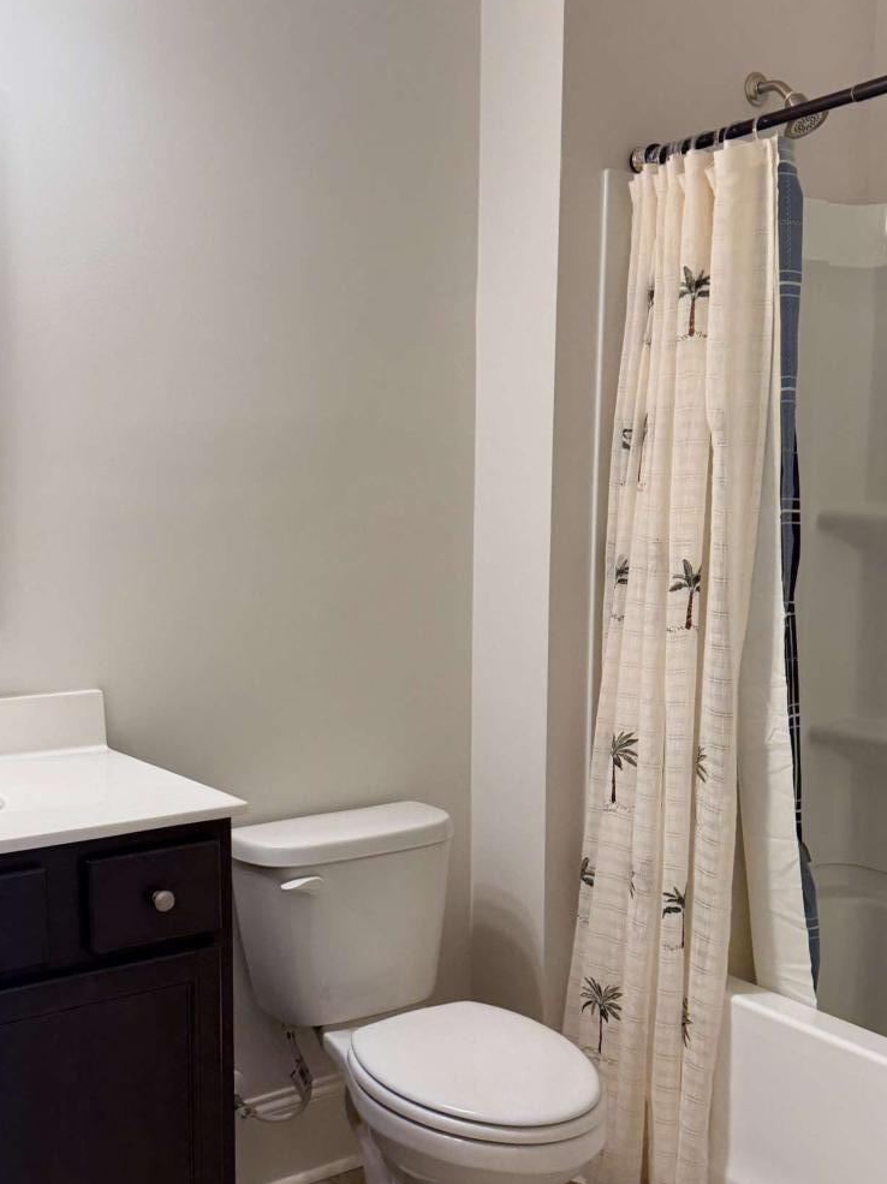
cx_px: 358
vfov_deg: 47.8
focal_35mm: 39
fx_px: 1333
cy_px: 659
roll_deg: -0.3
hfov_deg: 36.7
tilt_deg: -7.2
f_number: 1.78
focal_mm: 6.76
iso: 125
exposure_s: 1/120
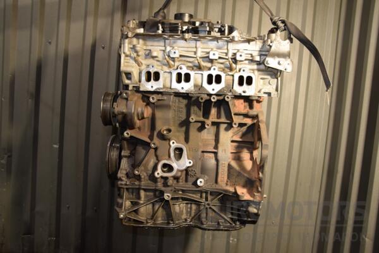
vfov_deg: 41.7
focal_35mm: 32
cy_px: 126
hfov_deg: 59.5
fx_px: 332
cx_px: 190
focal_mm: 21
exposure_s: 1/80
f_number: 5
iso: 800
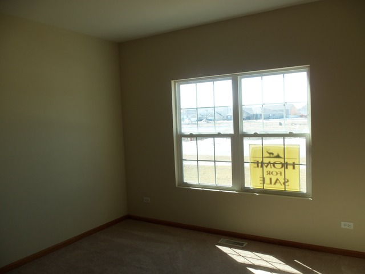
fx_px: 306
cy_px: 137
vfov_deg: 48.2
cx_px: 182
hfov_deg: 61.7
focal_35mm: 29
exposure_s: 1/125
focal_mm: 5.2
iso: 80
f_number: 3.4
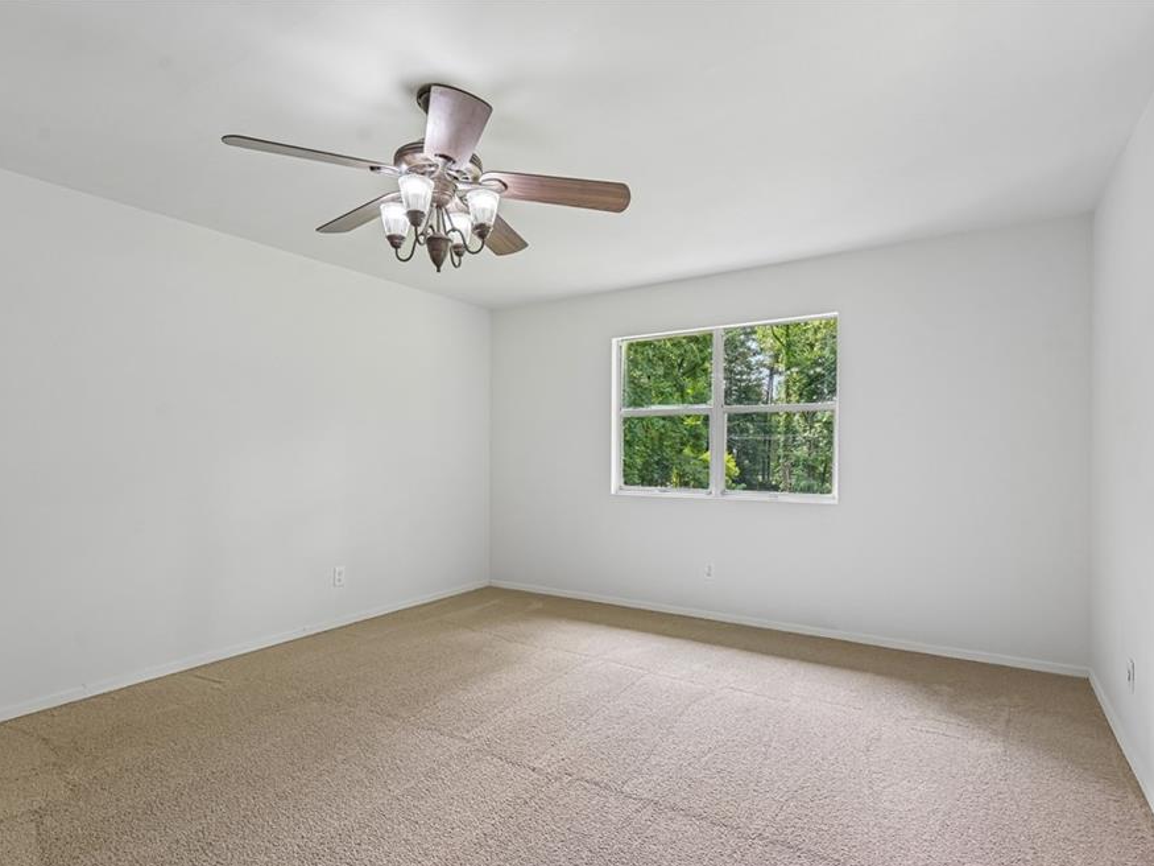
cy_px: 448
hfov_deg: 87.7
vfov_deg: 71.6
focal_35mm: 18
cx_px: 546
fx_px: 600
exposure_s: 1/15
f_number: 8
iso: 220
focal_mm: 16
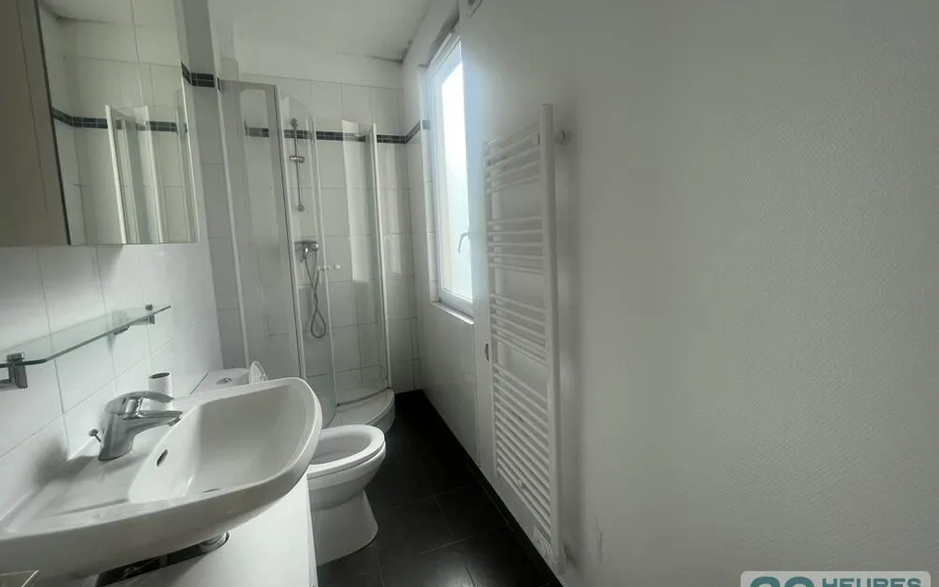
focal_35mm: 14
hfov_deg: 105.3
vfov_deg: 78.5
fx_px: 358
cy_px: 272
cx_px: 463
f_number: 1.8
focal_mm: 1.57
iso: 32
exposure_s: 1/331
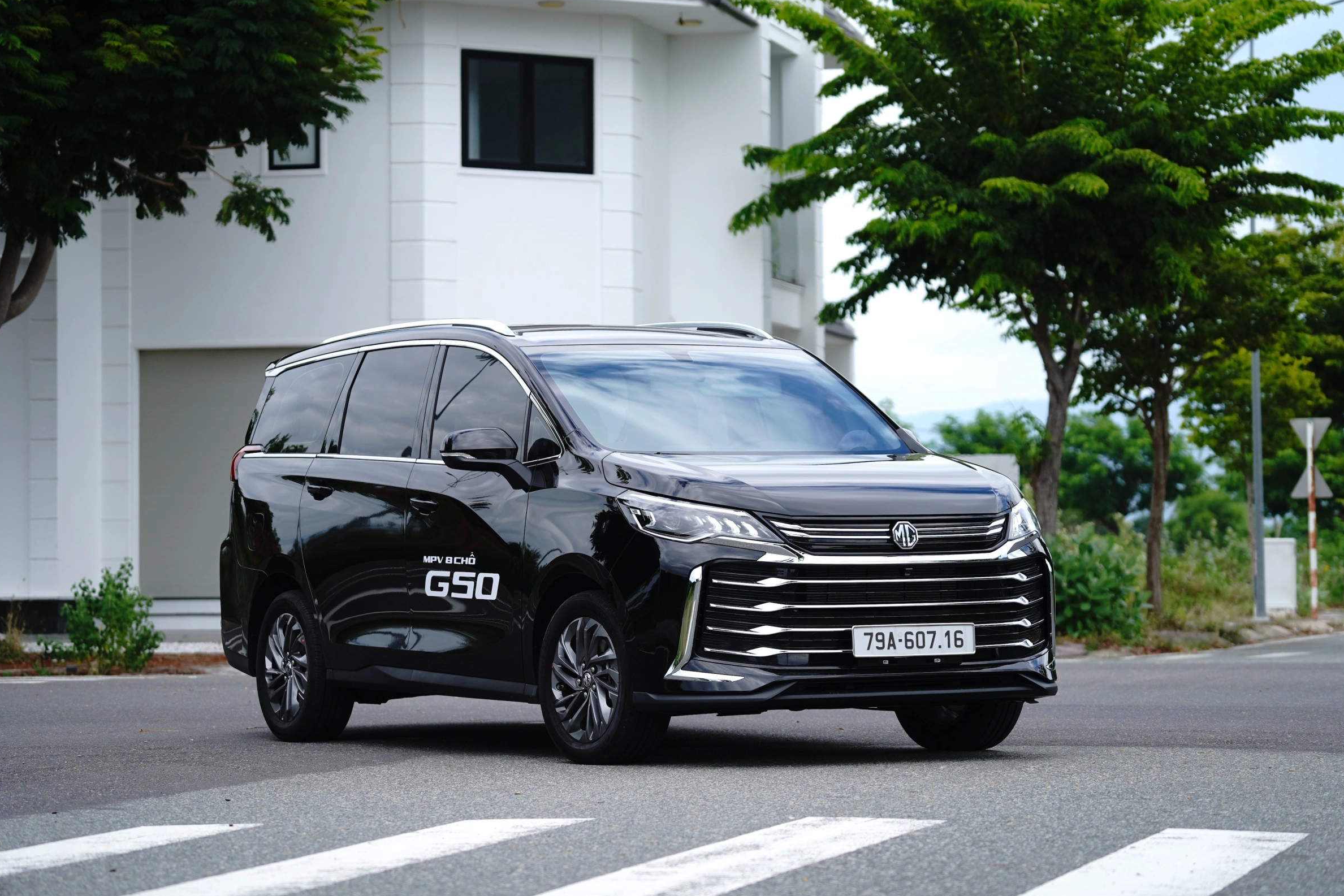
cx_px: 672
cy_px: 447
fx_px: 3957
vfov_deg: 12.9
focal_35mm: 106
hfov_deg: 19.3
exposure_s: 1/1000
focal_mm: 105
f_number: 4
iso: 200
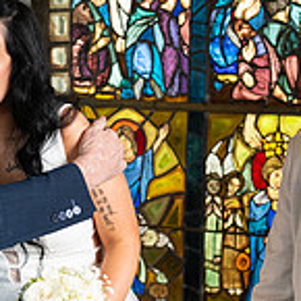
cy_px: 200
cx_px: 133
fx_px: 1171
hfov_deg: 14.6
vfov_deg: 14.6
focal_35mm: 119
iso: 640
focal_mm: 35
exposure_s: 1/160
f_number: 3.5
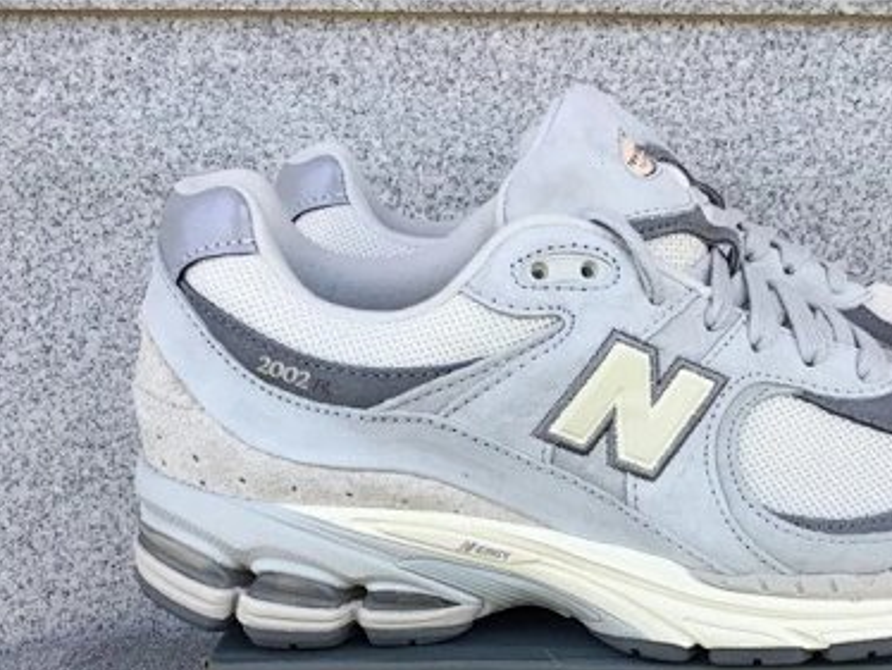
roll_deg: +0.1
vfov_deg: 26.8
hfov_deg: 35.6
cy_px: 570
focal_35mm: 53
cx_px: 625
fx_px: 1367
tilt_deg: -20.9
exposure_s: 1/176
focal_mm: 3.3
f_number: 2.4
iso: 25
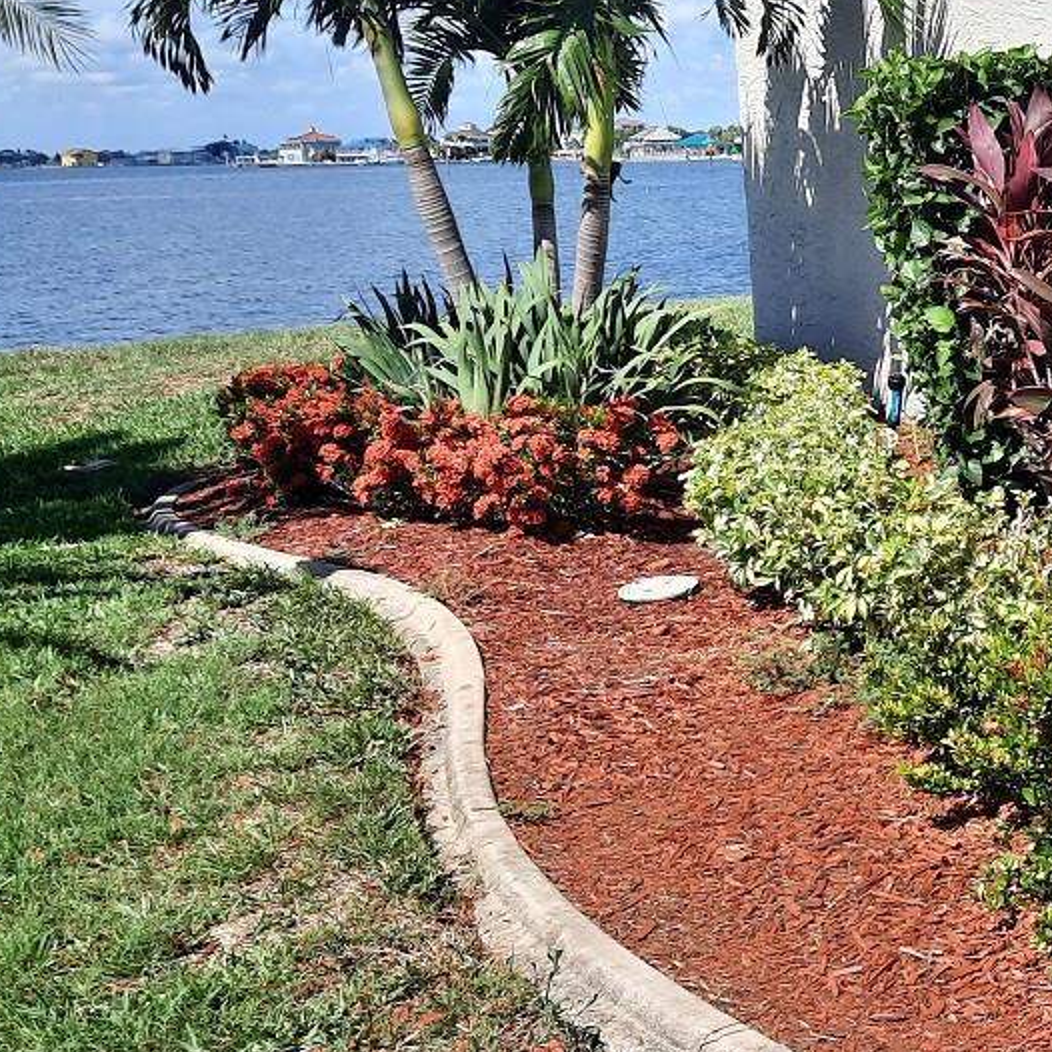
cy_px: 622
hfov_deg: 28.7
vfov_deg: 30.5
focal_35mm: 56
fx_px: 1925
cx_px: 1049
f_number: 2
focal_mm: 4.6
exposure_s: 1/811
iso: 32
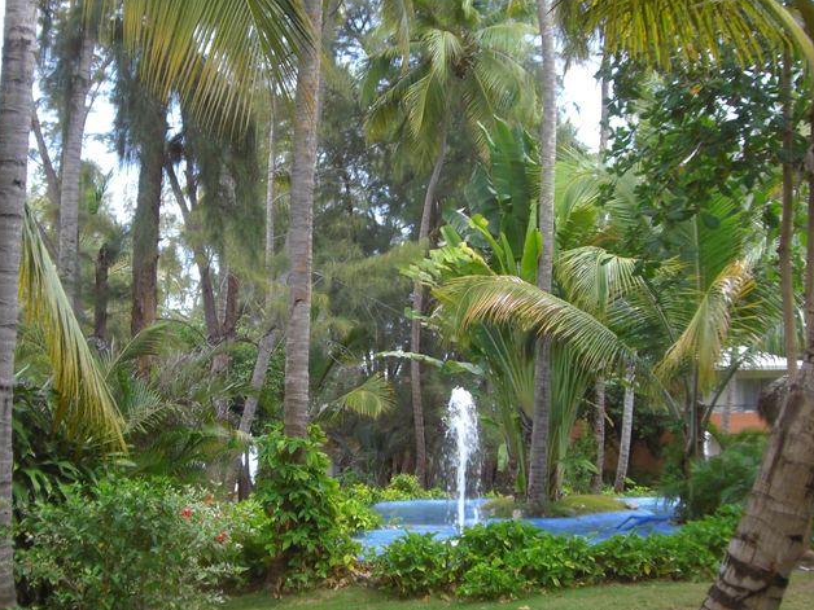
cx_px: 347
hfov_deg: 31.1
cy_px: 308
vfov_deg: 23.7
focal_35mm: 62
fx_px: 1458
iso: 64
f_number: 2.7
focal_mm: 6.2
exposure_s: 1/80
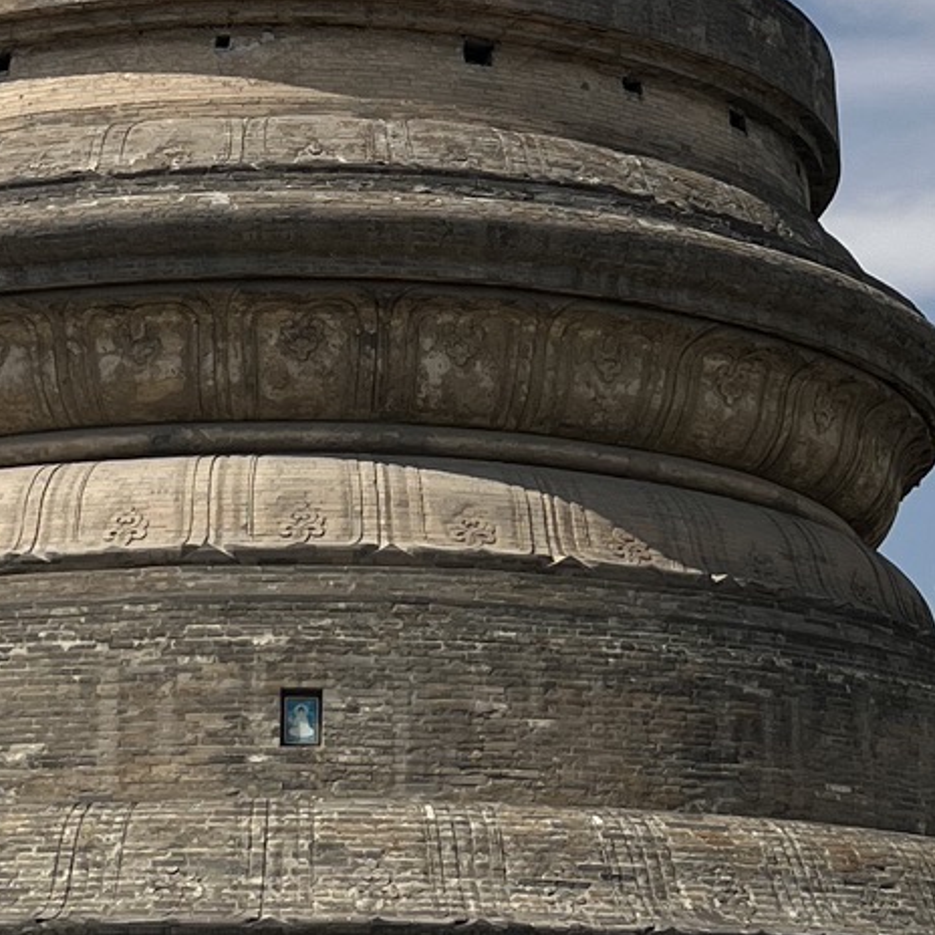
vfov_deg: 17.5
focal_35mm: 99
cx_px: 304
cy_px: 218
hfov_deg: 17.5
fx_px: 3025
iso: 50
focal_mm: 5.7
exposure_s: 1/8000
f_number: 1.5
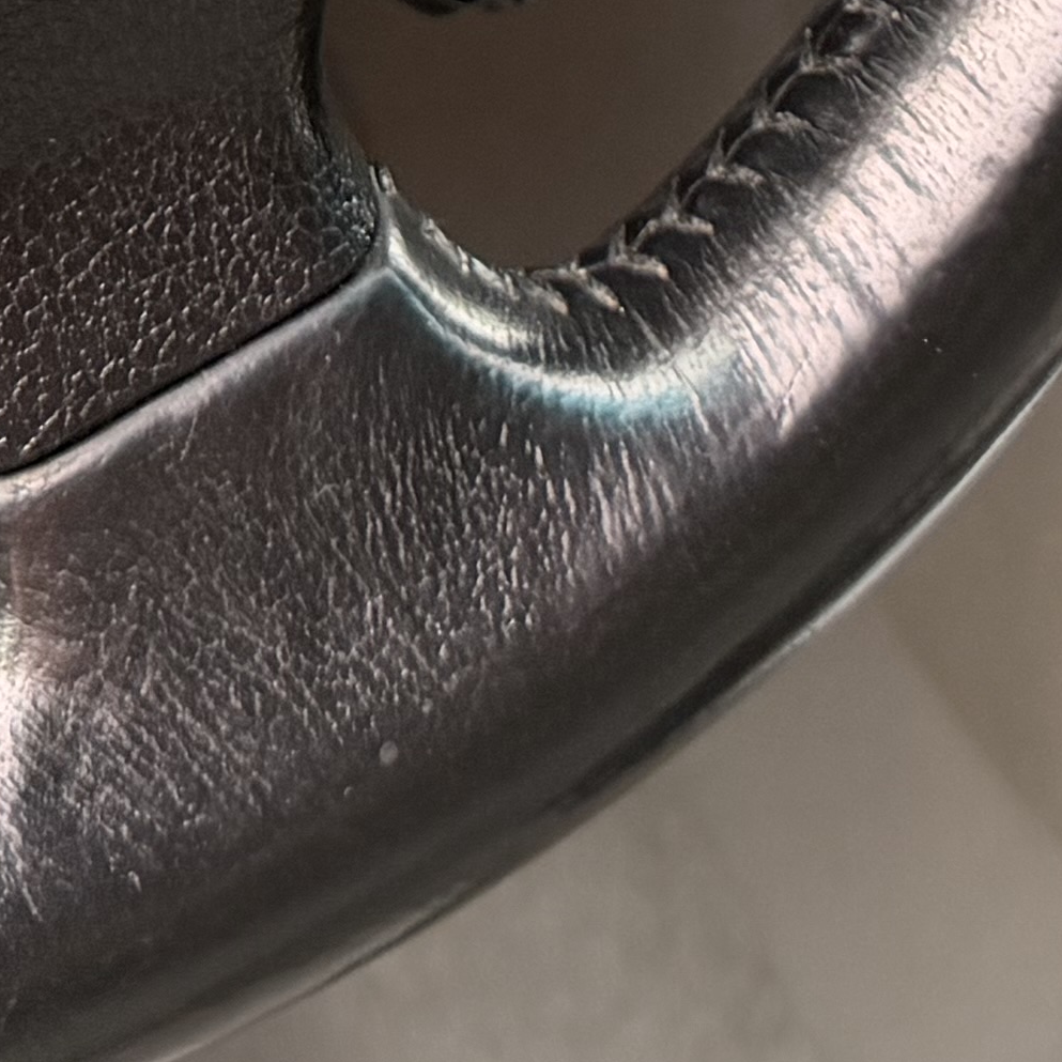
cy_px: -1101
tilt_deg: -24.4
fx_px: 4235
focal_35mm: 122
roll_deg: -10.5
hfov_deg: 14.3
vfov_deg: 12.5
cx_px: 613
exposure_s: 1/68
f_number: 1.78
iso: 200
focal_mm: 6.76
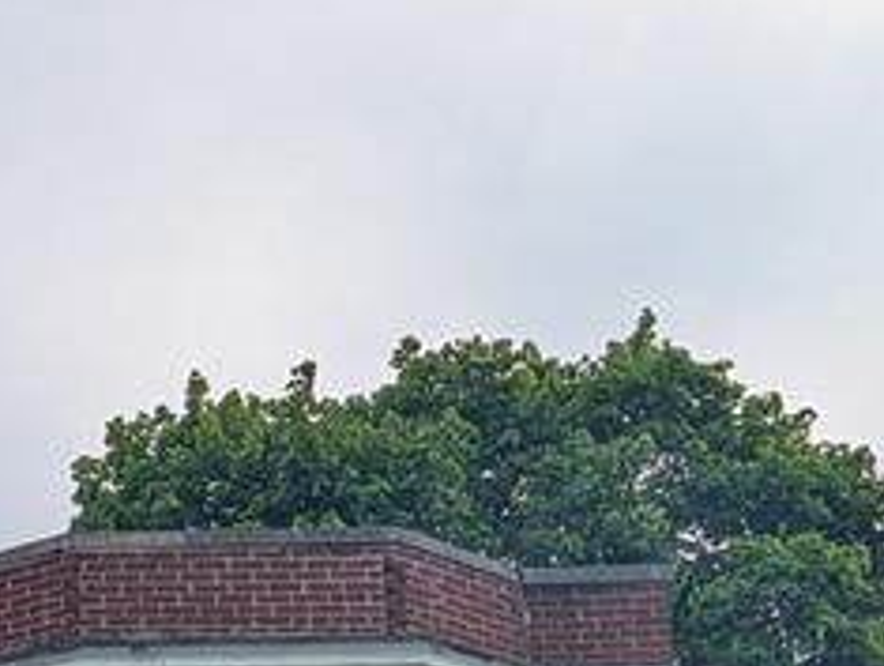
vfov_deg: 12.3
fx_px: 2660
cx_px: -504
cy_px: 1400
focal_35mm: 104
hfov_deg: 16.8
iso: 18
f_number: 1.68
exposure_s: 1/907
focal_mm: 6.9
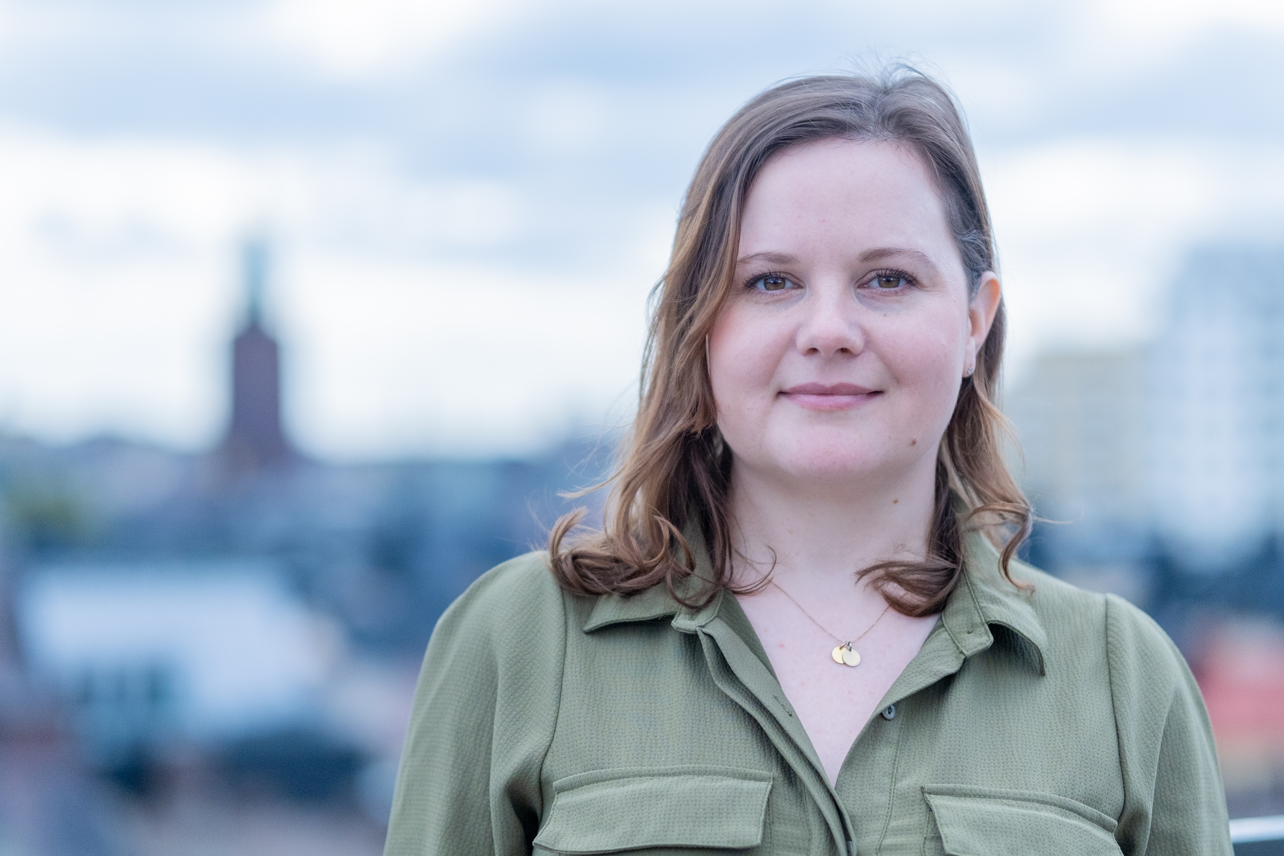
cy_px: 482
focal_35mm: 107
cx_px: 601
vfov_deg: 12.8
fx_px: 3816
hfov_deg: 19.1
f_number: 1.4
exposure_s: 1/14000
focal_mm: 56
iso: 250
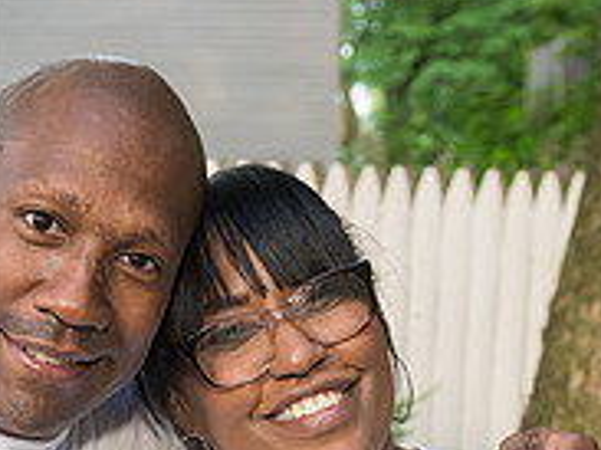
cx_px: 132
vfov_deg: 12.2
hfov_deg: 16.7
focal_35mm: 117
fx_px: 2030
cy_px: 609
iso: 1600
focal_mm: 32
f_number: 4
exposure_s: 1/400
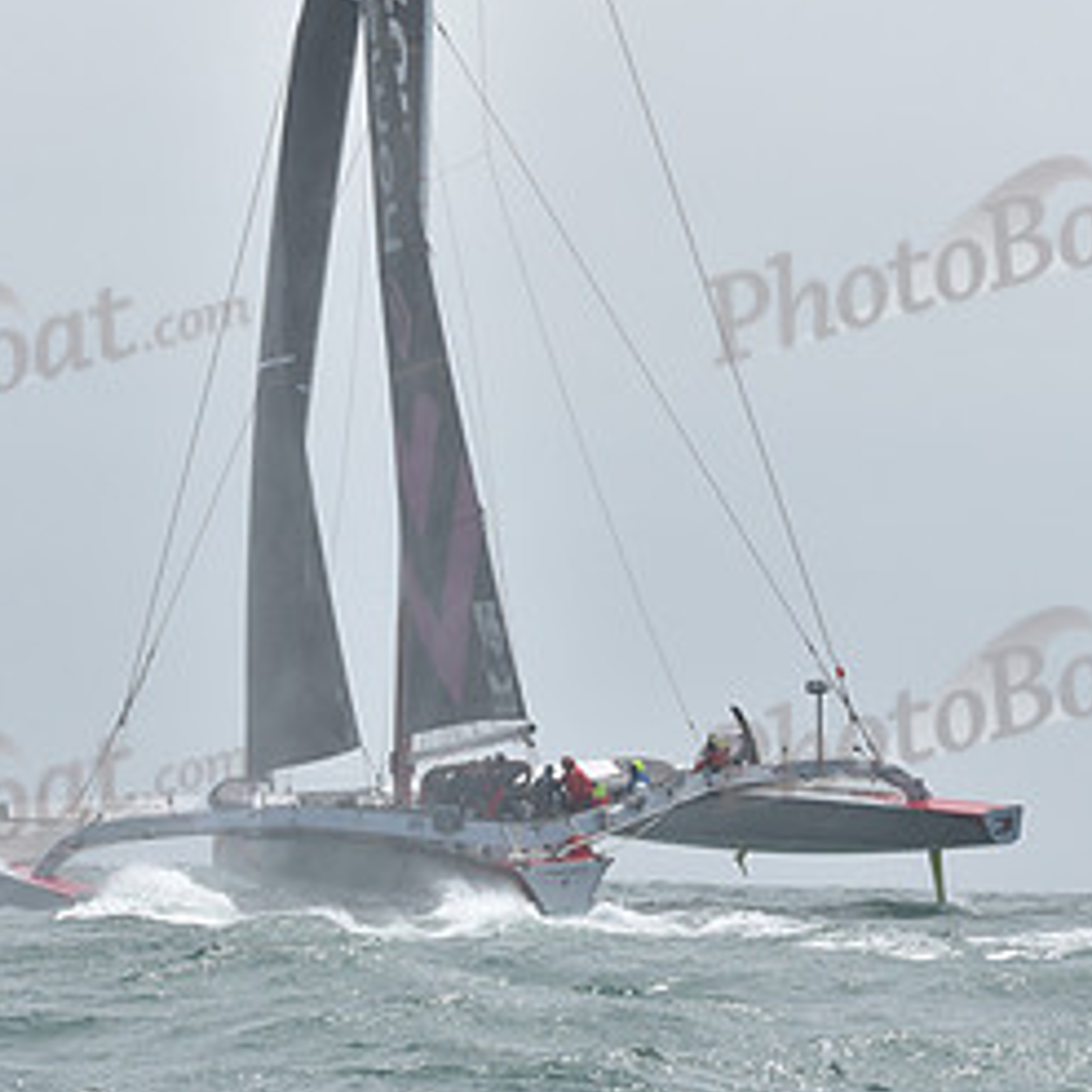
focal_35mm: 140
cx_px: 480
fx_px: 4997
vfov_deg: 12.4
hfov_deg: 12.5
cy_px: 84
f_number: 11
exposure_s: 1/1000
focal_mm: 70
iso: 320
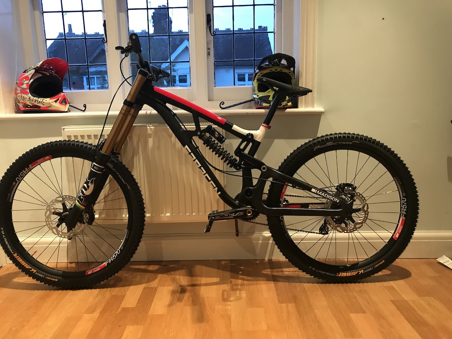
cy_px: 170
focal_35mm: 28
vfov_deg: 49.7
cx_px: 226
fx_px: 366
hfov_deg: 63.4
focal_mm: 3.99
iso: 100
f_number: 1.8
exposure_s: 1/14
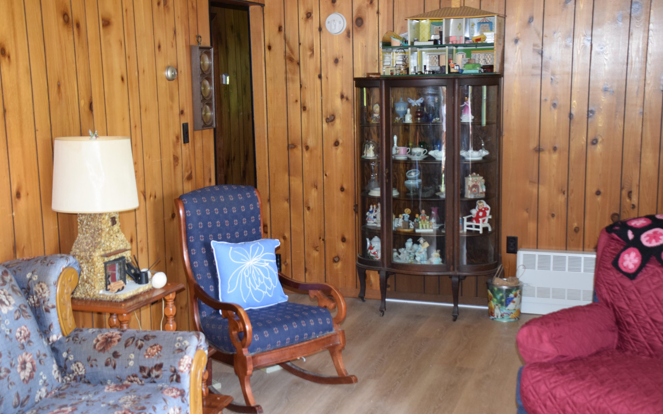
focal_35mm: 46
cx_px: 332
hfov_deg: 43.5
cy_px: 209
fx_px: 831
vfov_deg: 28.0
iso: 1100
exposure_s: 1/60
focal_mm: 30
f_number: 4
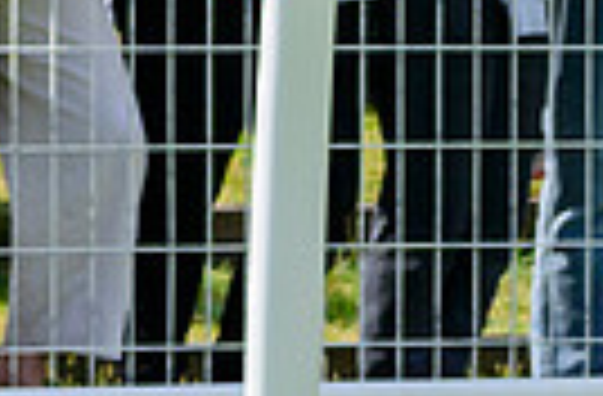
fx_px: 18006
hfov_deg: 1.9
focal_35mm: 1080
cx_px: 937
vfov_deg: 1.3
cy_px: -153
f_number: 5.6
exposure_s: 1/2500
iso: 400
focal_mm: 135
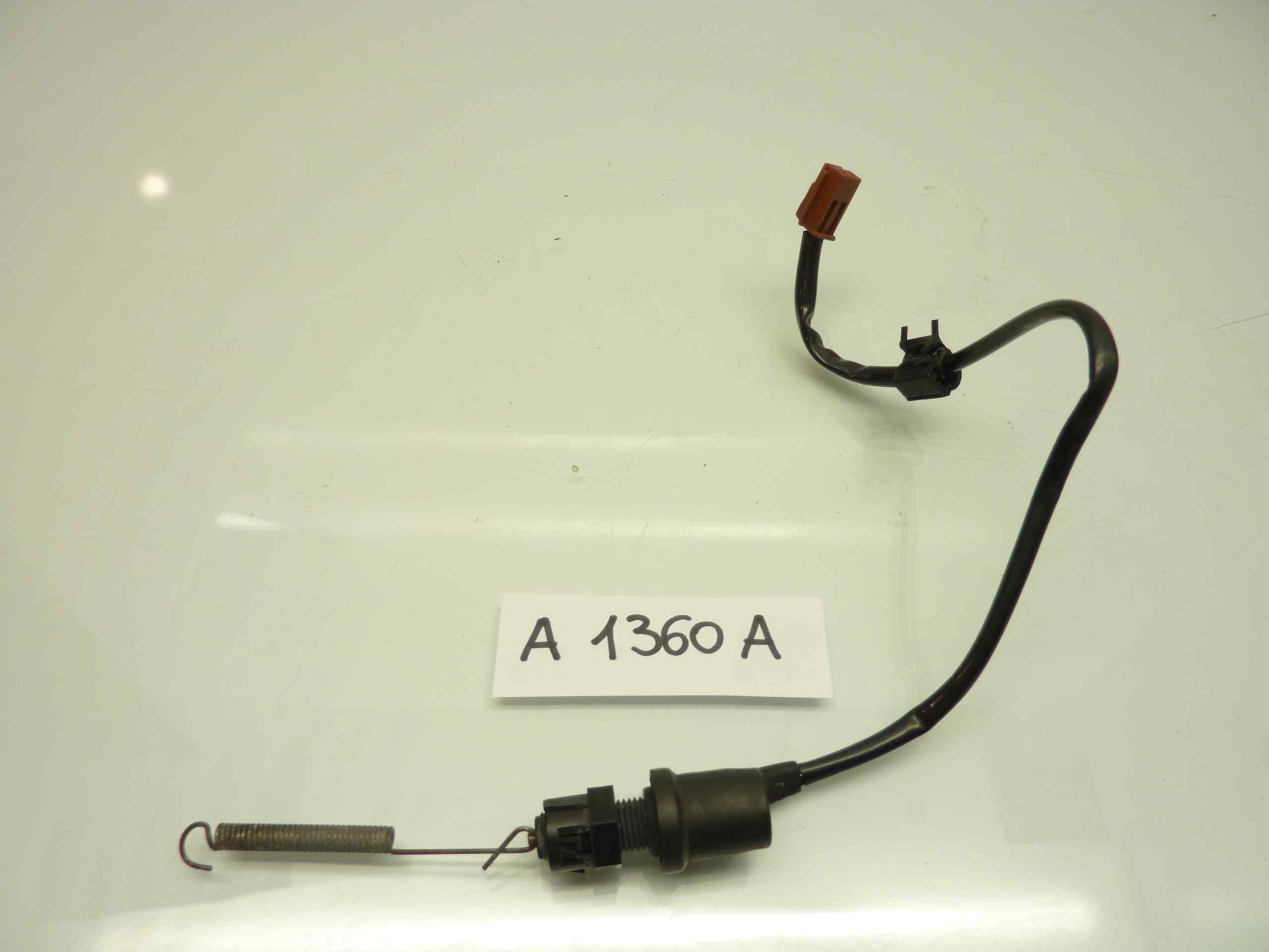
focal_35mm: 25
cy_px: 476
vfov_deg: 54.9
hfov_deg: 69.4
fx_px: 916
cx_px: 634
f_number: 3.3
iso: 80
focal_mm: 4.1
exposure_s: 1/25
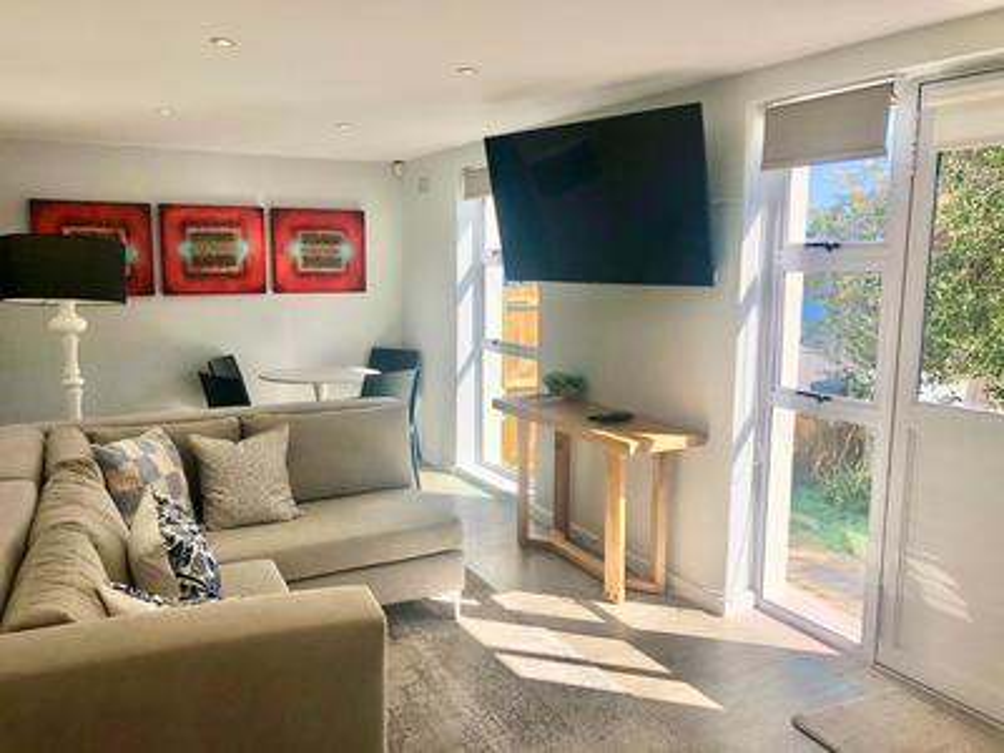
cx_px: 502
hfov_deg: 63.4
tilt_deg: -6.8
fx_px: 812
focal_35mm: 28
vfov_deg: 49.7
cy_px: 376
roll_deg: -1.5
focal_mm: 3.99
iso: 20
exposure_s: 1/432
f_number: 1.8
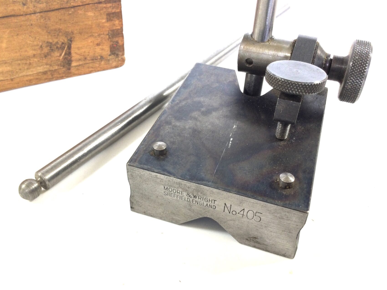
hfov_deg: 52.6
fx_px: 391
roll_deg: -1.9
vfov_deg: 40.7
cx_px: 182
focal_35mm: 35
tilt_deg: -40.4
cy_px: 148
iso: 32
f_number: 2.4
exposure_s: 1/100
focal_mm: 3.3
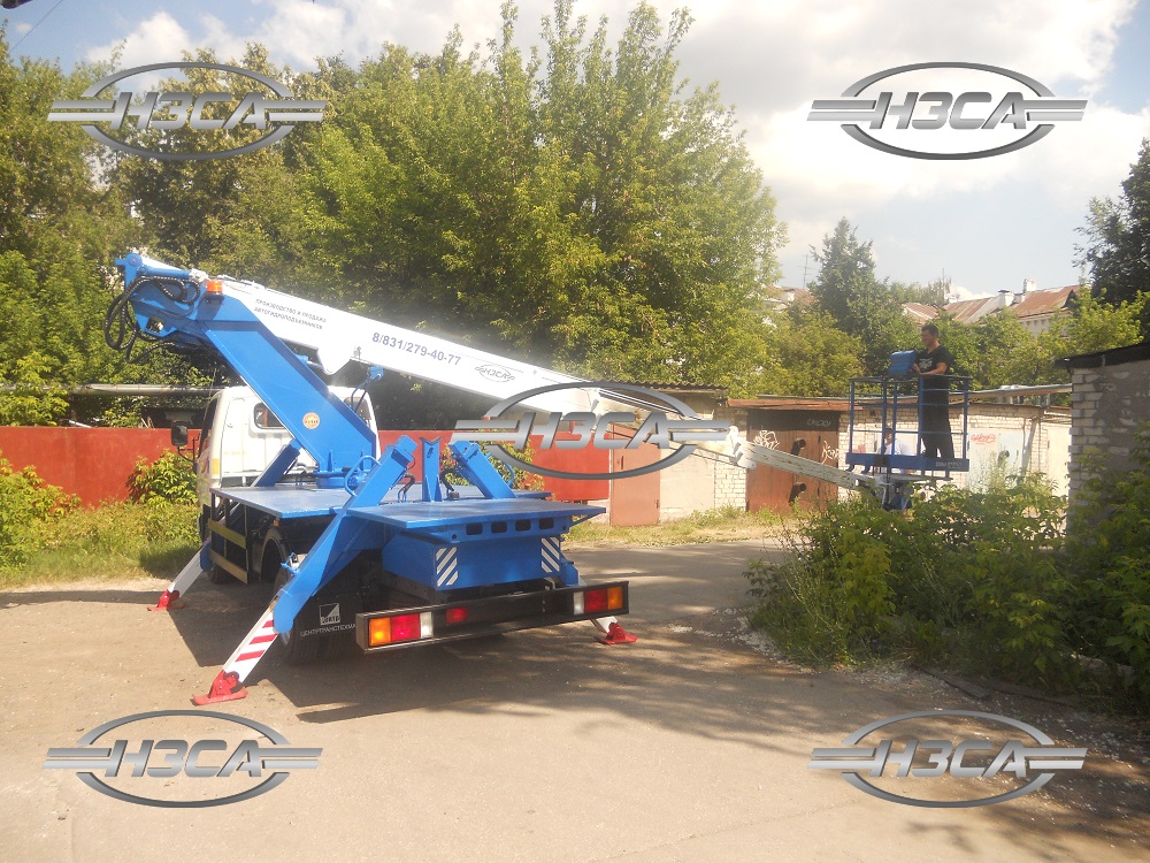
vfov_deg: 51.4
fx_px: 897
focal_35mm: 27
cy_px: 432
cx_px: 575
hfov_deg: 65.3
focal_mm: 4.9
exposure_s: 1/800
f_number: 3.2
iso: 100
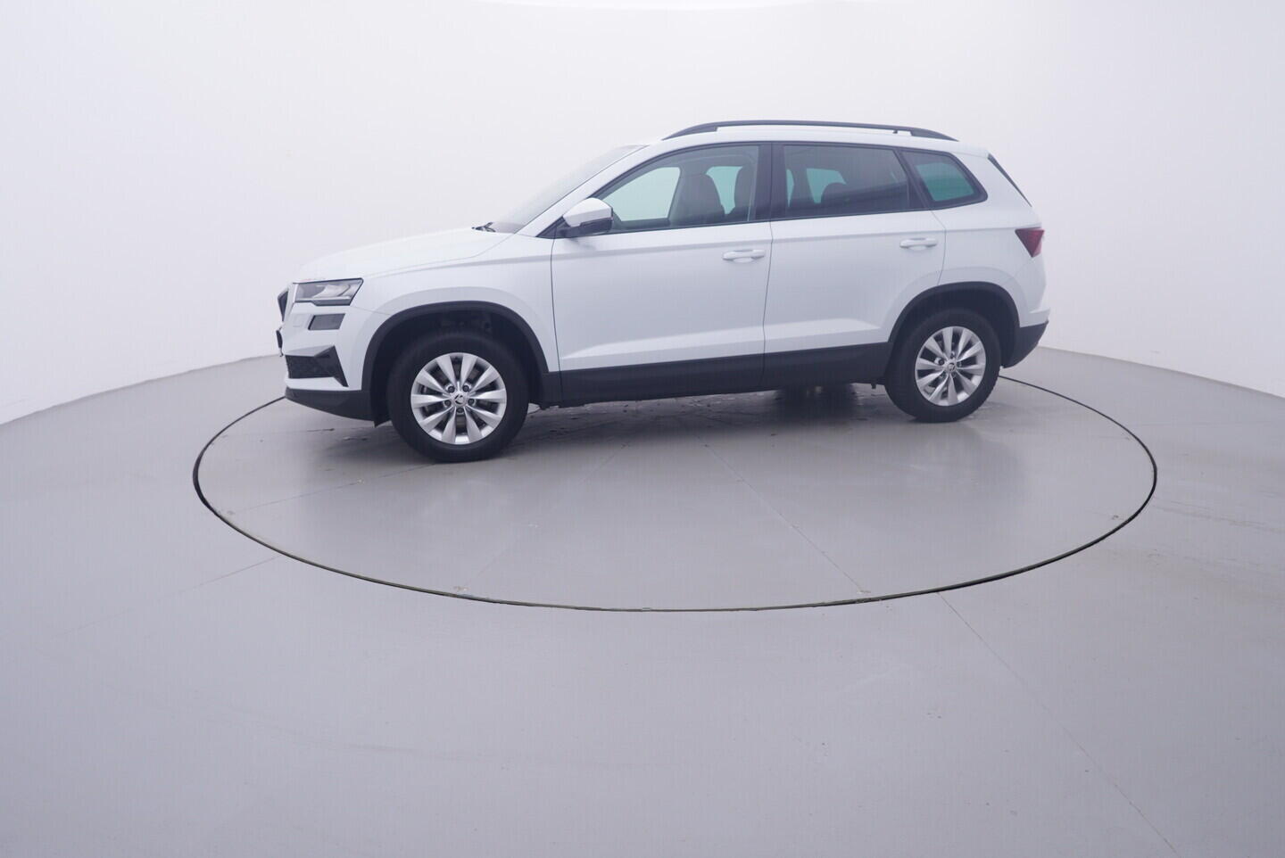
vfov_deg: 56.2
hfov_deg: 77.3
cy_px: 429
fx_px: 804
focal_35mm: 22
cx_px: 642
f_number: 5
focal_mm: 15
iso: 200
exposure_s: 1/80
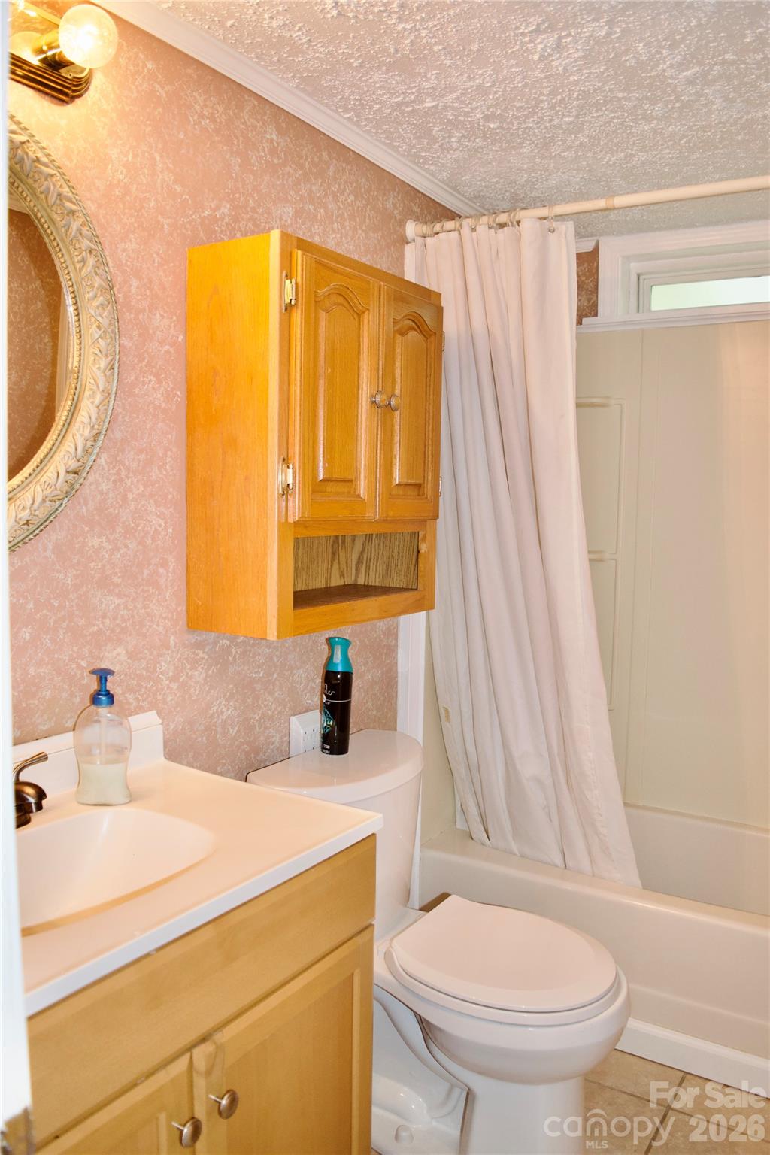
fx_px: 866
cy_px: 578
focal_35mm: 27
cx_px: 385
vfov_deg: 67.4
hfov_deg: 47.9
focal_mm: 18
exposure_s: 1/80
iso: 800
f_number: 4.5
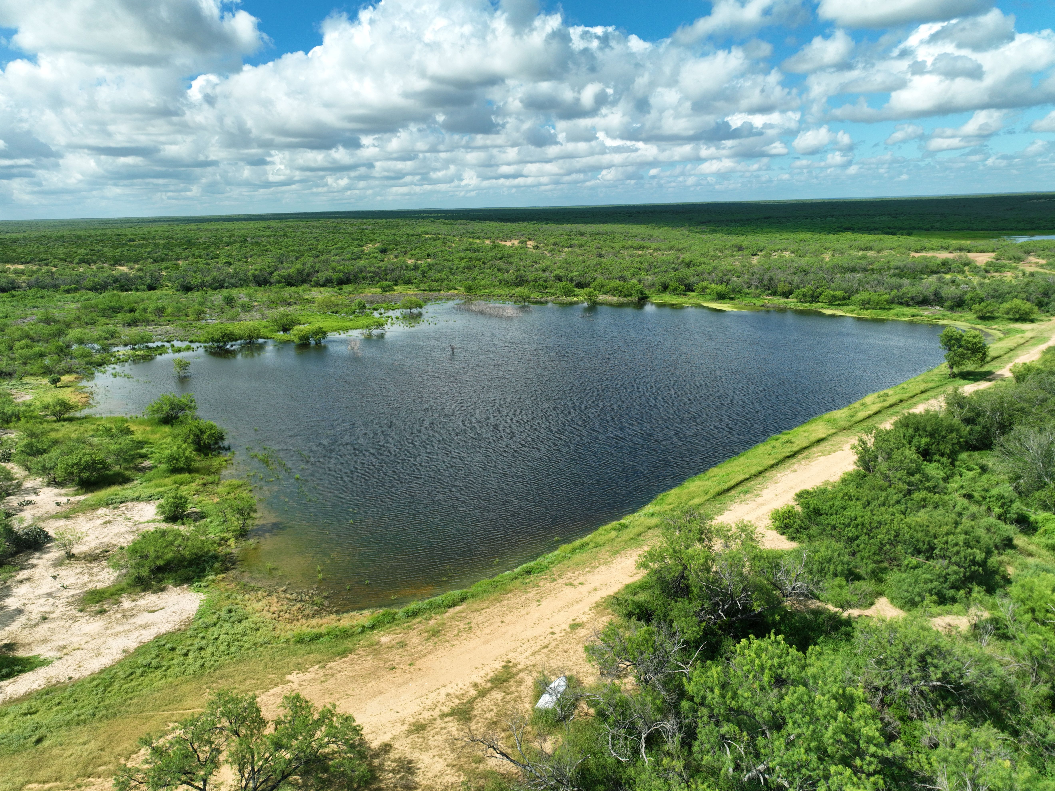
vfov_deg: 56.8
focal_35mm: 24
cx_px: 528
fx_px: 731
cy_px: 396
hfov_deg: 71.6
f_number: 2.8
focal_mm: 12.29
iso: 100
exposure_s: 1/120
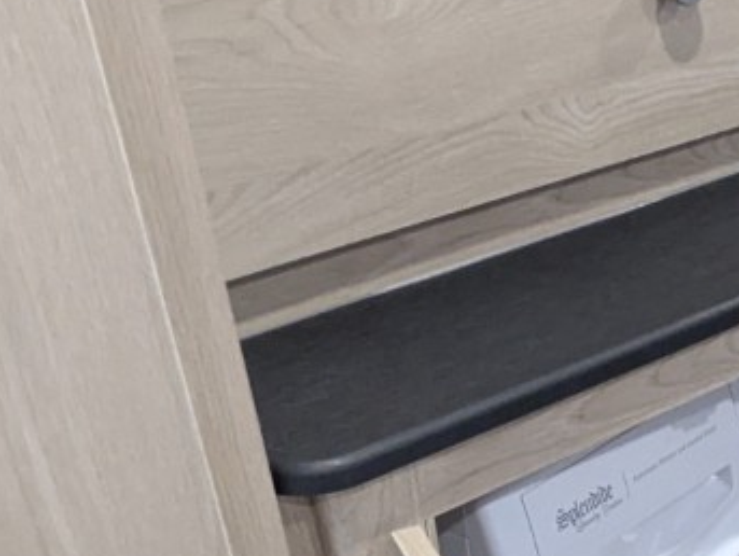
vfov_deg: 21.2
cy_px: 651
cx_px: 800
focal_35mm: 65
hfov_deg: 27.4
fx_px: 1389
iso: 600
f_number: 2.2
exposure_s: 1/67.2
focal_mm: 2.35
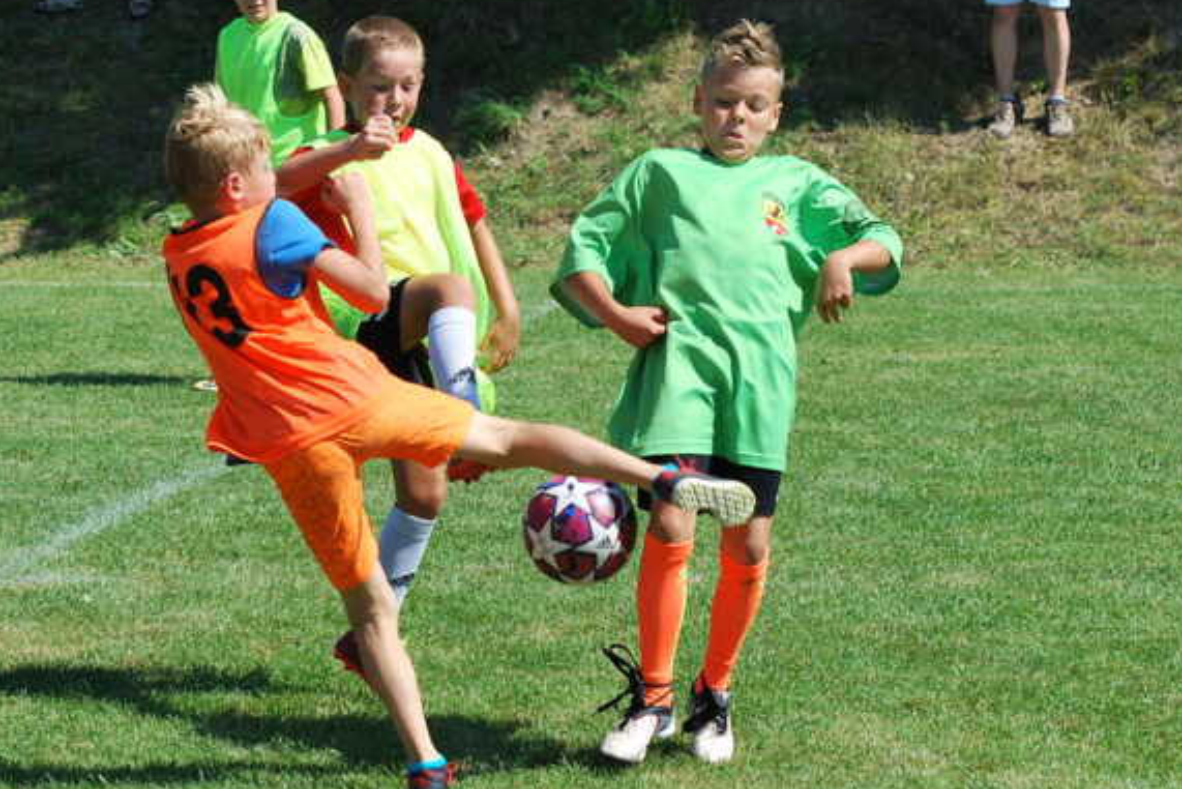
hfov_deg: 14.0
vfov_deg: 9.3
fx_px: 4827
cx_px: 580
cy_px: 339
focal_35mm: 147
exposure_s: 1/500
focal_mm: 70
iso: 110
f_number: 5.6
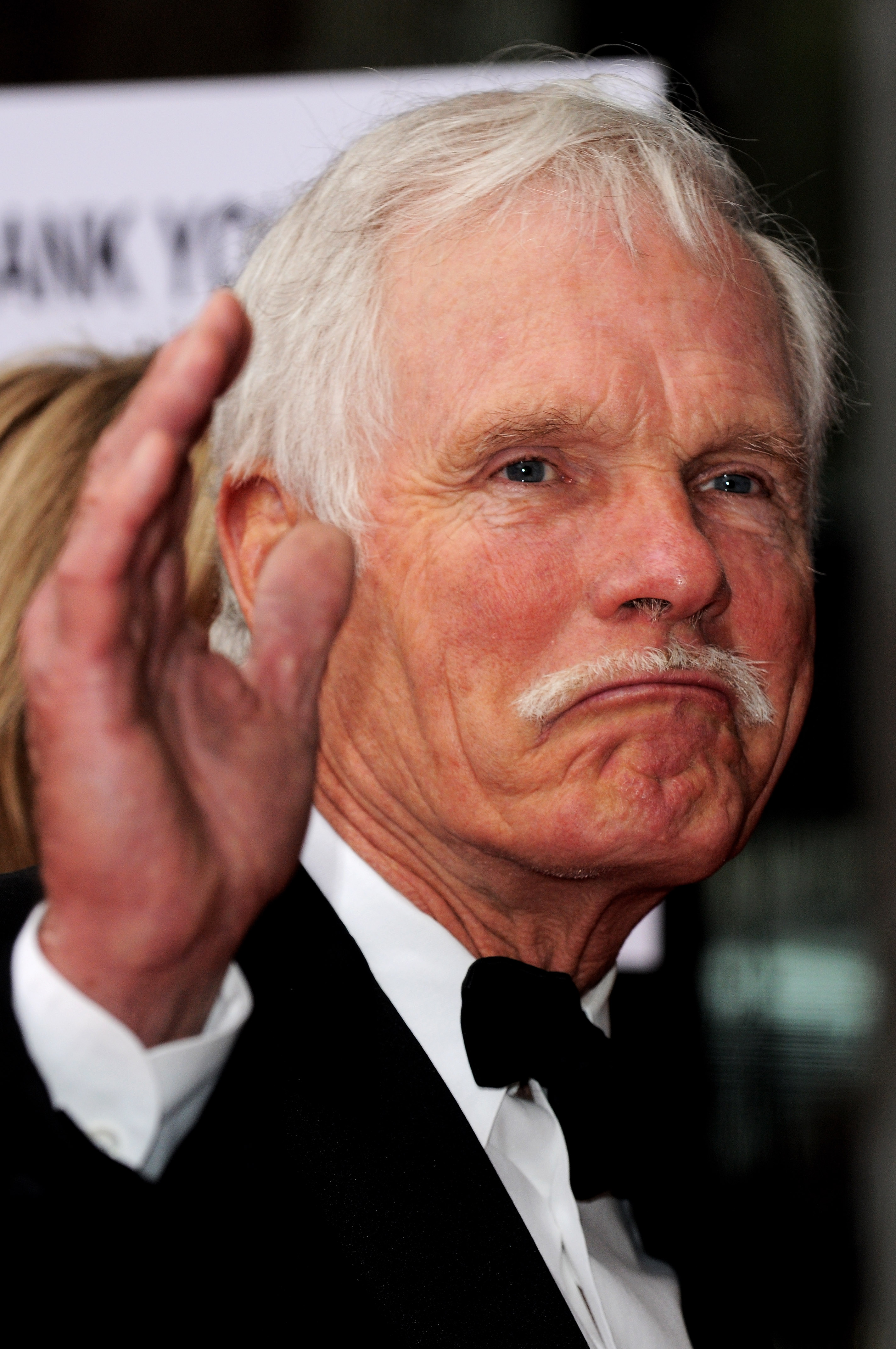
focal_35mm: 225
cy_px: 674
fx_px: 8421
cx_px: 448
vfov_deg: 9.2
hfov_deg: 6.1
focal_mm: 150
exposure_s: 1/250
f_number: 5.6
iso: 500
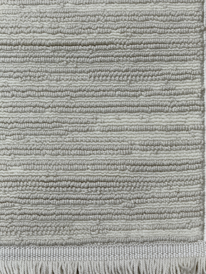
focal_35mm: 120
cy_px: 137
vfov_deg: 16.4
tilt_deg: -78.5
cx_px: 103
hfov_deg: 12.3
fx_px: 952
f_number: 2.8
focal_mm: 15.66
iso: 100
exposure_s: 1/100
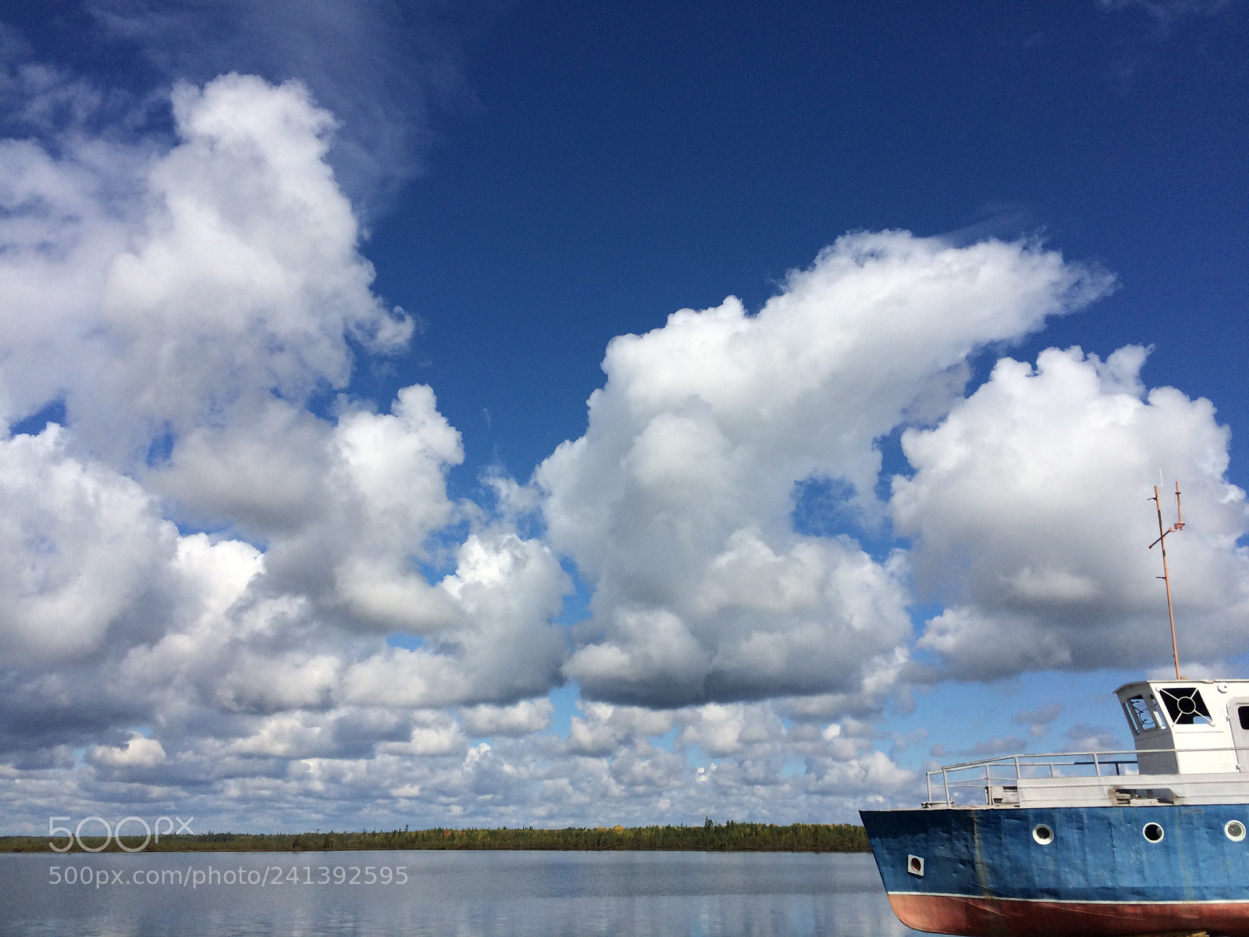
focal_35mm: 29
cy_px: 468
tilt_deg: +18.4
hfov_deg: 61.7
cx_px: 624
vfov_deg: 48.2
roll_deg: +0.1
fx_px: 1046
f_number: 2.2
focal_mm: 4.15
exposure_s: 1/4566
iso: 32
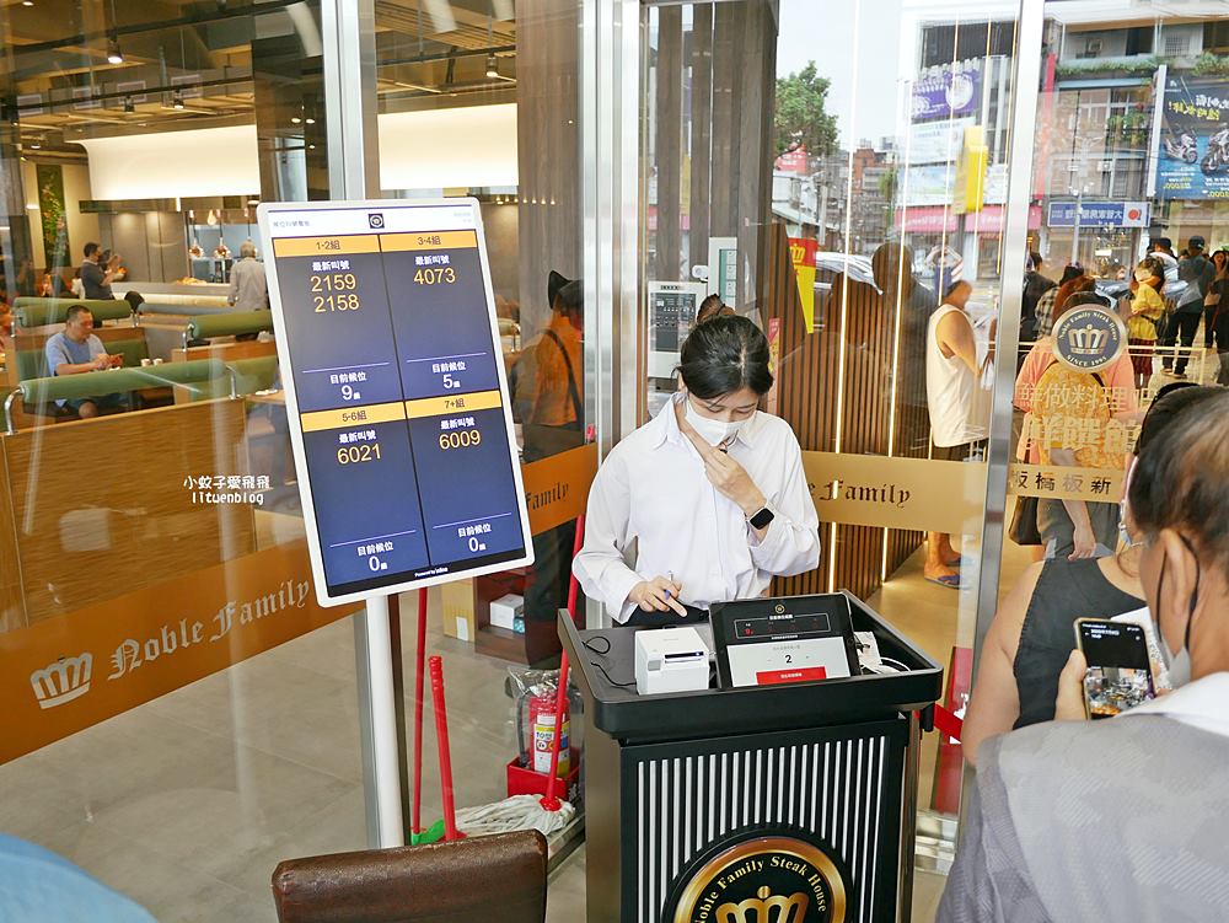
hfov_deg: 63.4
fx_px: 995
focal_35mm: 28
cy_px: 462
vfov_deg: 49.8
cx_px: 614
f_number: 2.5
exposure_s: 1/60
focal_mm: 14
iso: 320
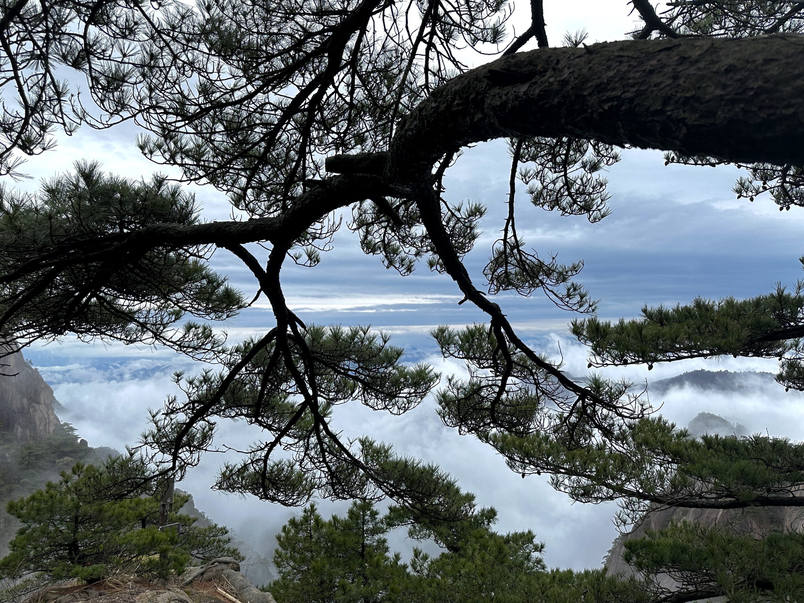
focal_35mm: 24
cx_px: 402
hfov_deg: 71.6
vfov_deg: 56.8
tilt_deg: +2.9
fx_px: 557
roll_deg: +1.9
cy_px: 302
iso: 80
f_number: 1.78
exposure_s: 1/2660
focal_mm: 6.86
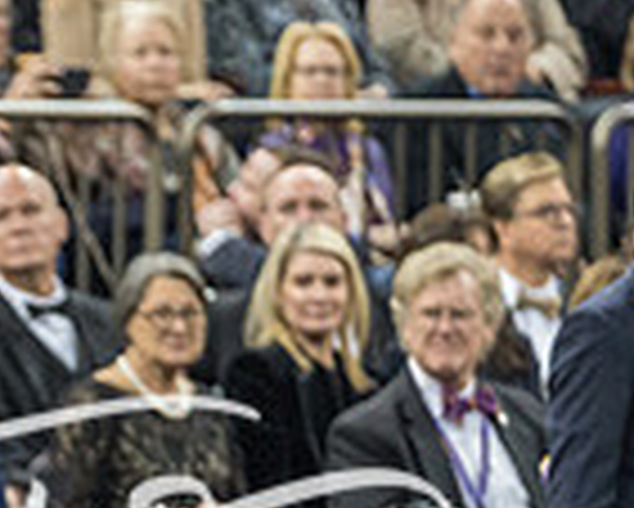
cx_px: -434
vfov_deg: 1.7
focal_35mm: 898
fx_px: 16862
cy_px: 890
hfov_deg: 2.1
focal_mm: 200
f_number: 2.8
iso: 4000
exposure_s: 1/800
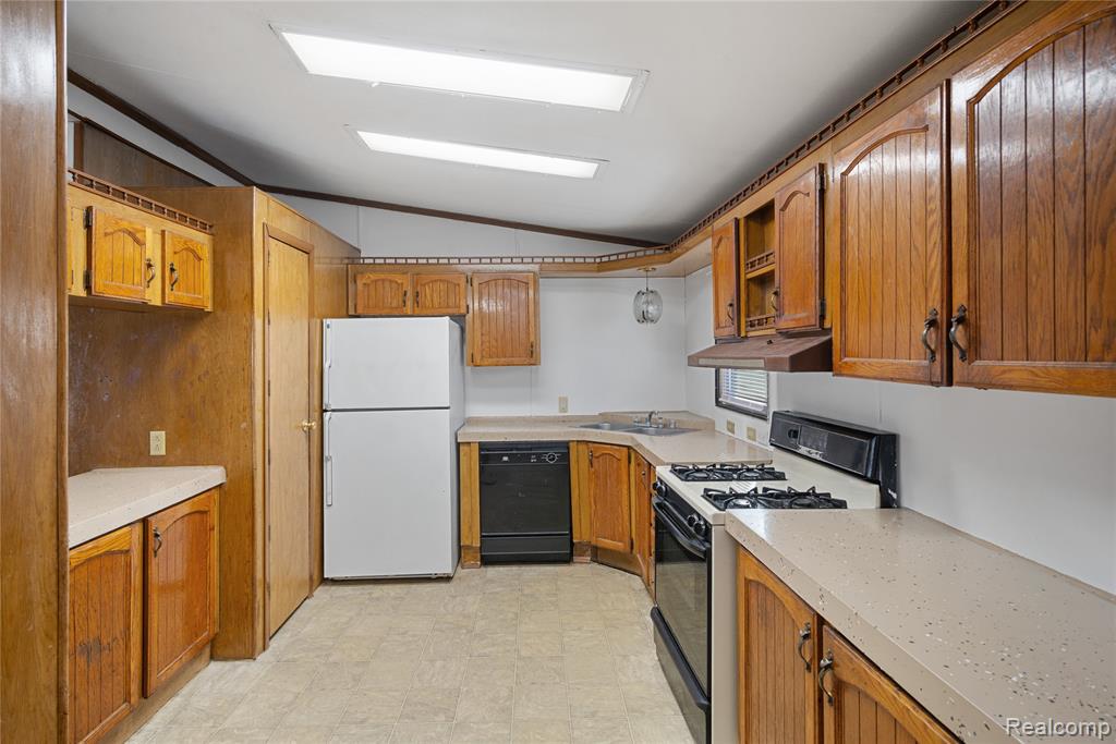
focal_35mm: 30
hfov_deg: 61.9
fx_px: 930
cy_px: 372
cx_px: 558
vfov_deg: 43.6
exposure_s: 1/10
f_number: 9
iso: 320
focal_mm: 30
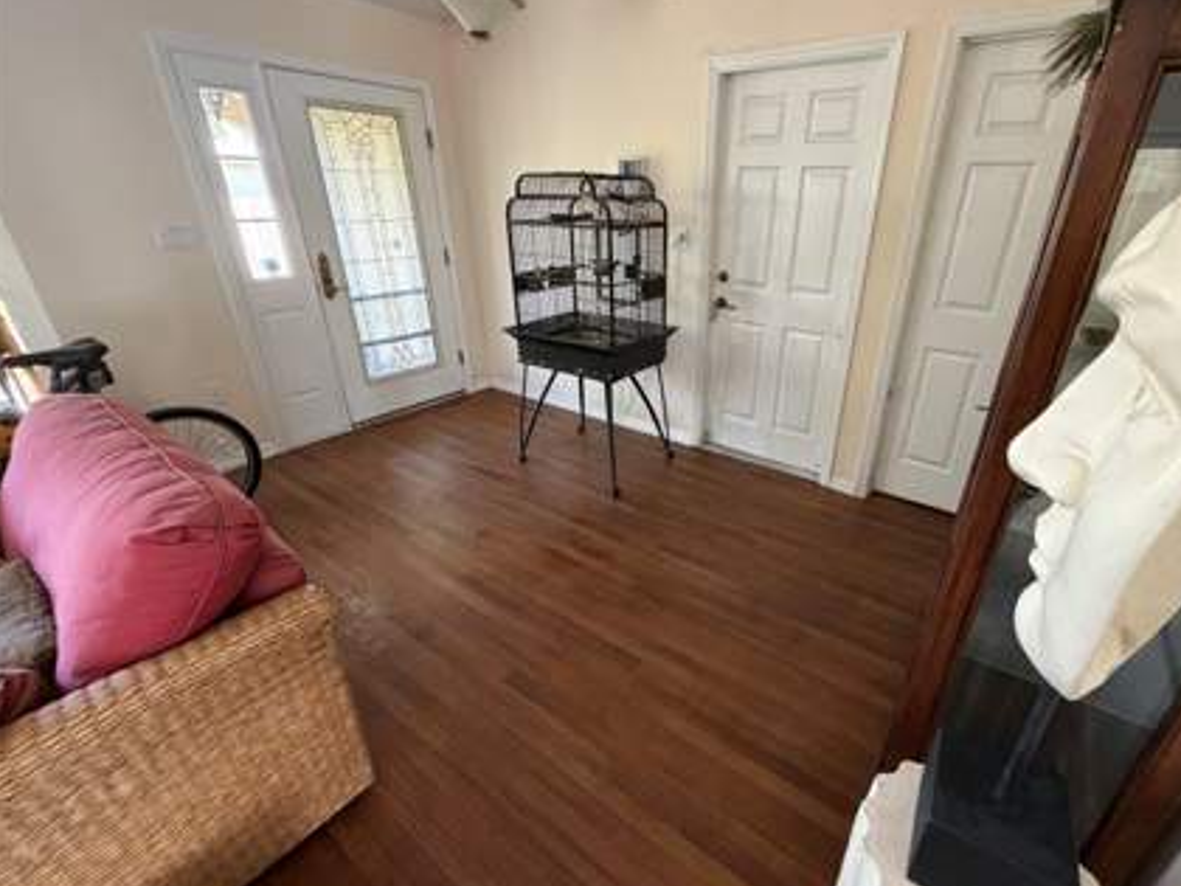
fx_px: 546
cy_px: 447
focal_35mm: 16
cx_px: 664
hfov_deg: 94.0
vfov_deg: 78.1
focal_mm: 2.22
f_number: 2.2
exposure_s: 1/60
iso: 400
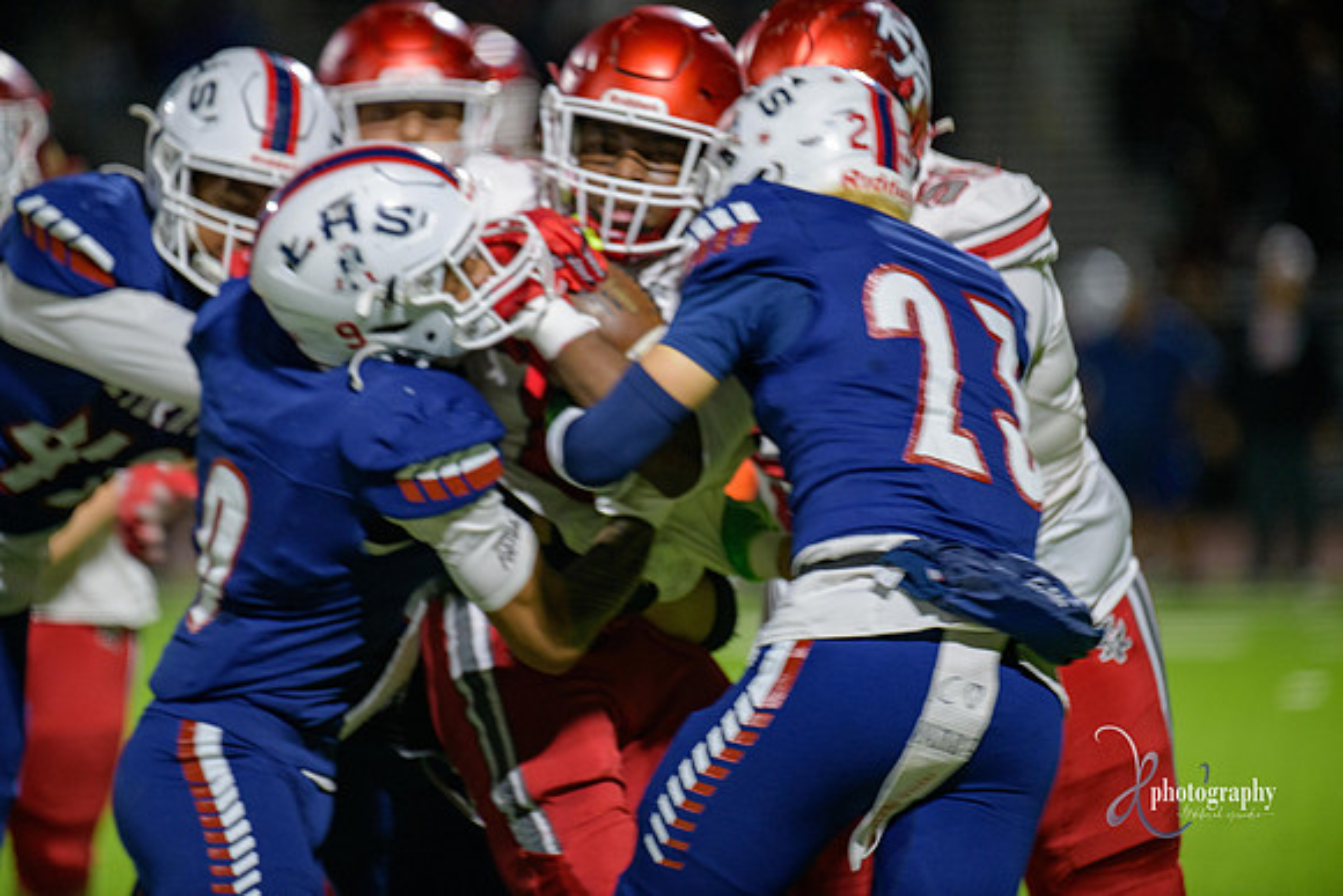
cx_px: 672
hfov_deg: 6.9
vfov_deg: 4.6
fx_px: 11194
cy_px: 448
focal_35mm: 300
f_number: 2.8
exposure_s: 1/250
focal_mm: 300
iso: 2000
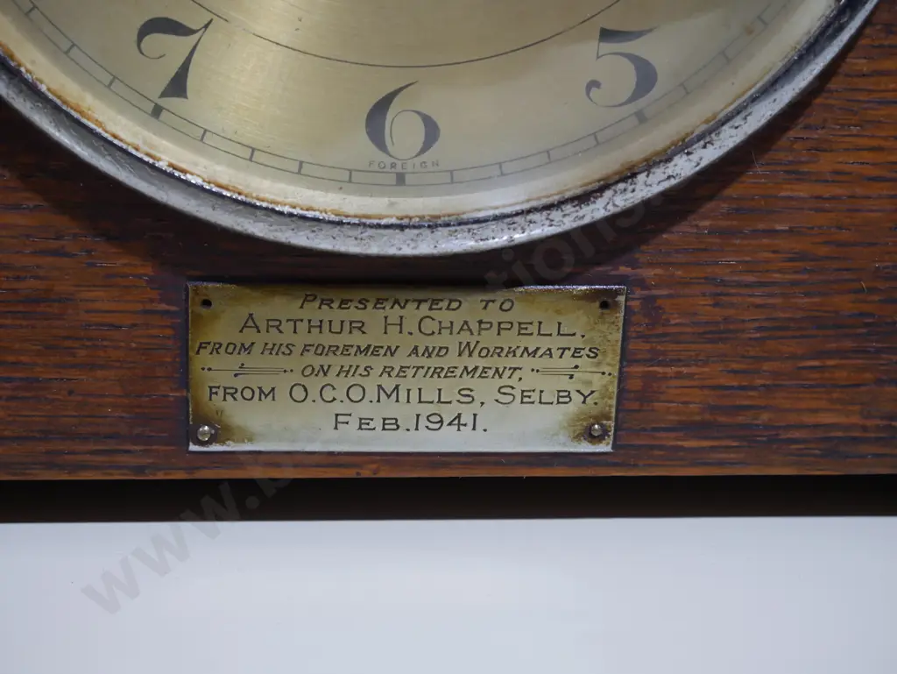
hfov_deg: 35.5
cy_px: 337
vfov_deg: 27.1
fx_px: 1400
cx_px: 448
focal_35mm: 54
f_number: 5.3
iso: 640
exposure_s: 1/60
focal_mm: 27
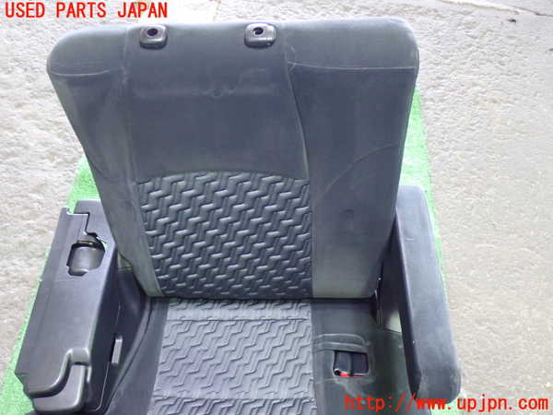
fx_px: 607
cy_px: 208
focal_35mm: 38
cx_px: 276
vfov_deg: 37.7
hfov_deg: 49.0
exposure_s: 1/25
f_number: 2.7
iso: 800
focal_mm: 6.83
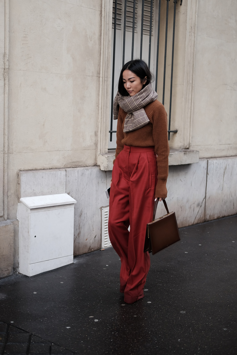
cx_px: 118
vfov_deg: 37.5
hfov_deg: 25.5
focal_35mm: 53
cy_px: 178
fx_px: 523
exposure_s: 1/2000
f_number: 2
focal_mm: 35
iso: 500
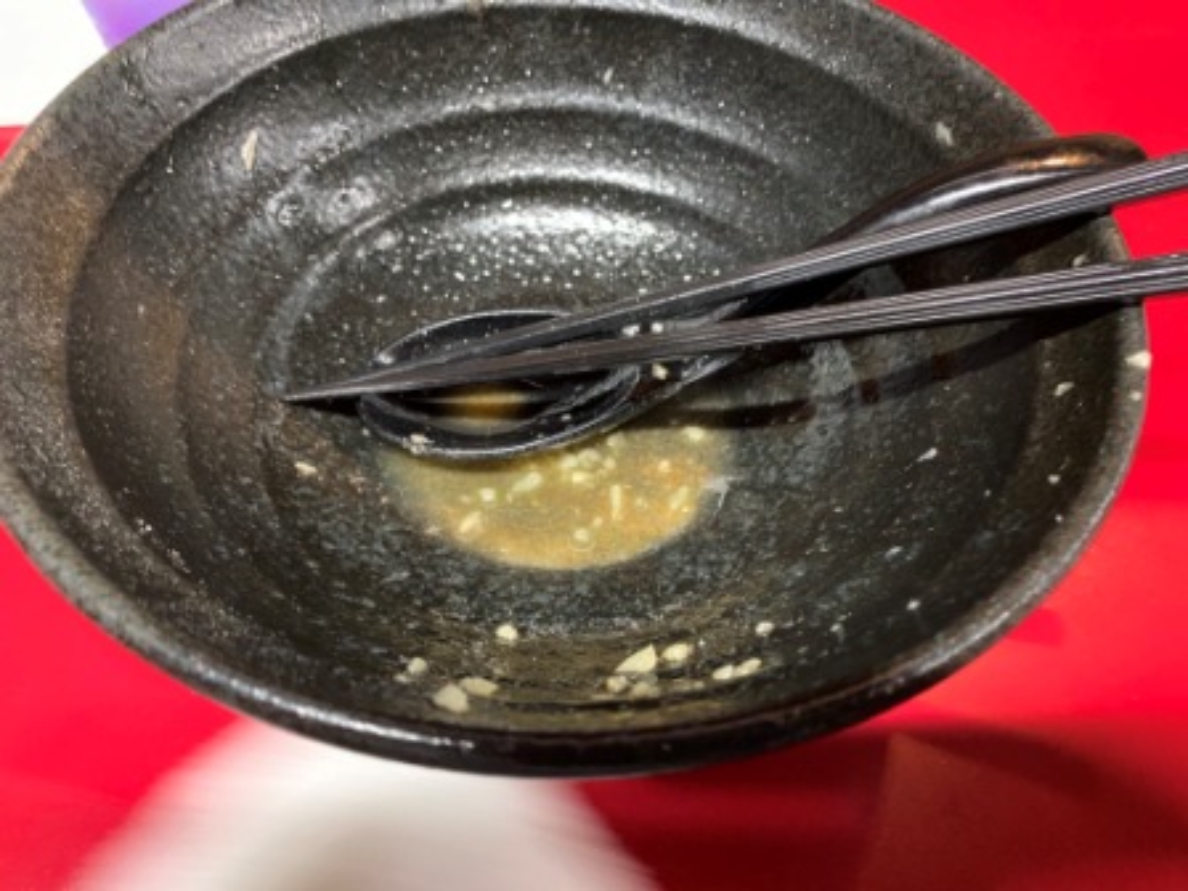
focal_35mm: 26
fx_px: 892
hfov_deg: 67.3
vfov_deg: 53.1
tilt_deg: -54.5
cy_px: 446
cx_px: 594
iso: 640
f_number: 1.8
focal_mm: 4.25
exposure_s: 1/30
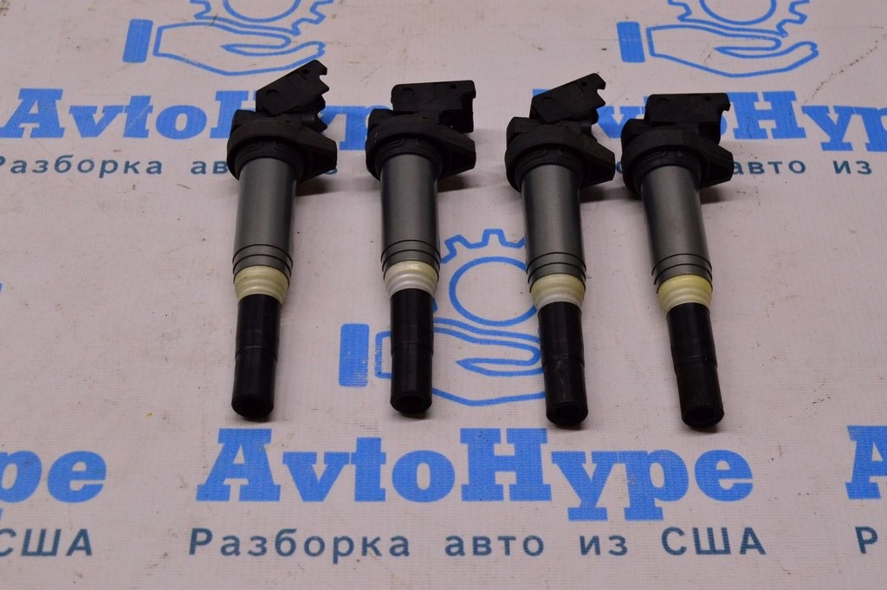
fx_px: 1477
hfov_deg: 33.4
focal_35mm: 60
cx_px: 444
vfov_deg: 22.6
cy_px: 295
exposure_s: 1/160
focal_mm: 40
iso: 1600
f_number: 8
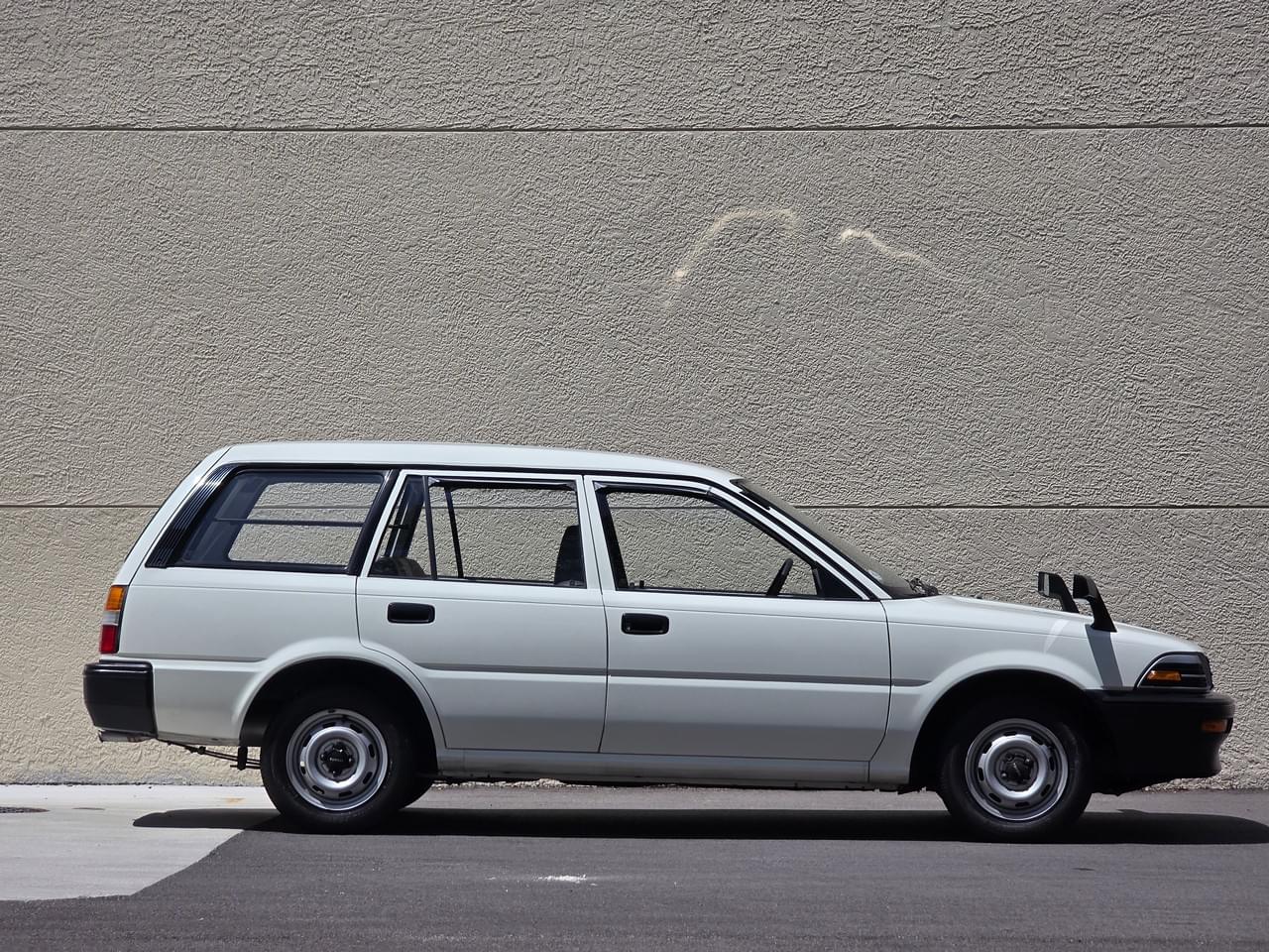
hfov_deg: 17.1
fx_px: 4216
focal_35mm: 115
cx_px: 634
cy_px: 476
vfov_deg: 12.9
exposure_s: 1/2565
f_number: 3.4
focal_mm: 18.6
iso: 64
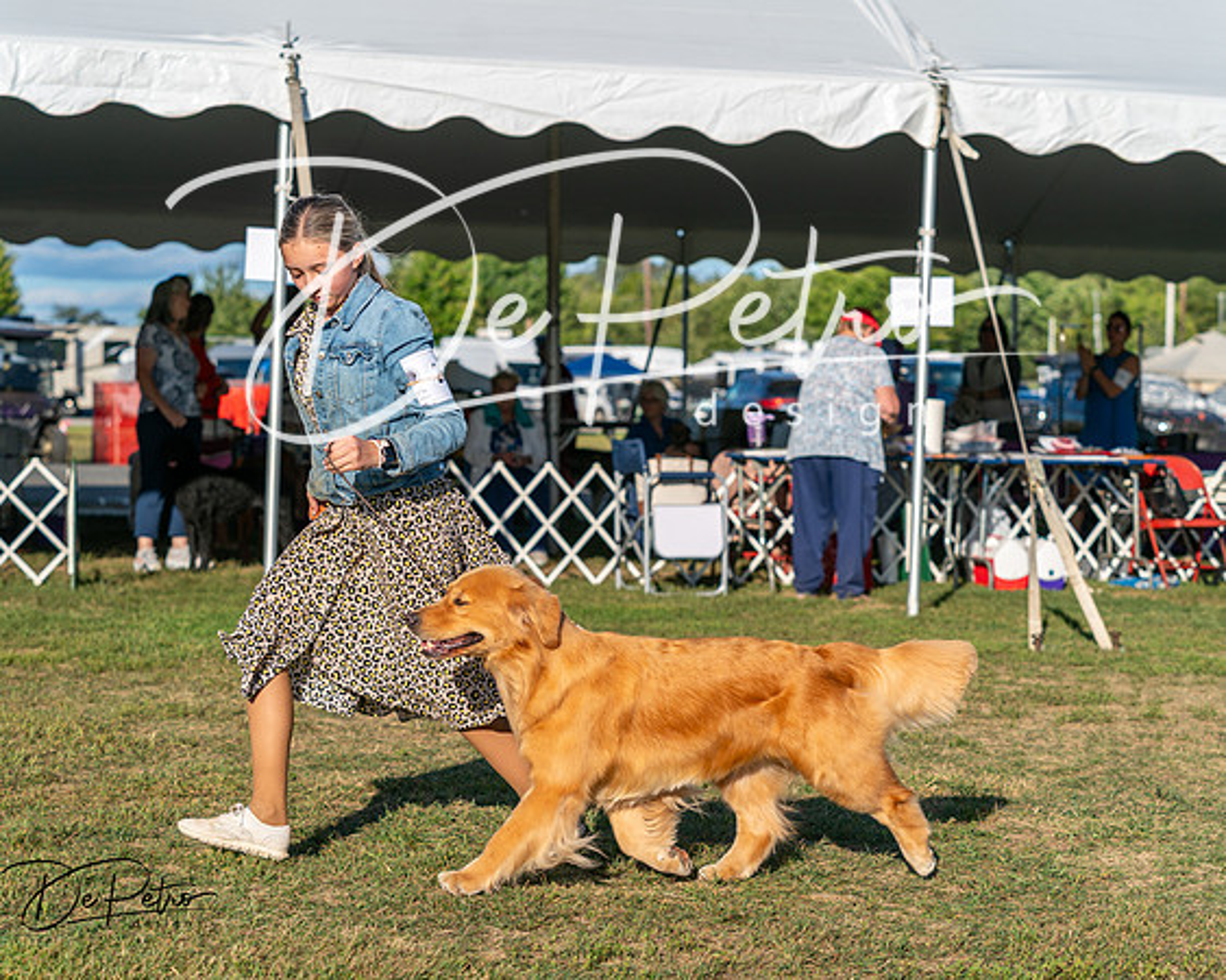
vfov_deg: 18.4
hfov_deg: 22.9
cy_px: 490
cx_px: 613
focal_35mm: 83
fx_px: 3023
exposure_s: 1/1250
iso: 100
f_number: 4.5
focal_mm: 74
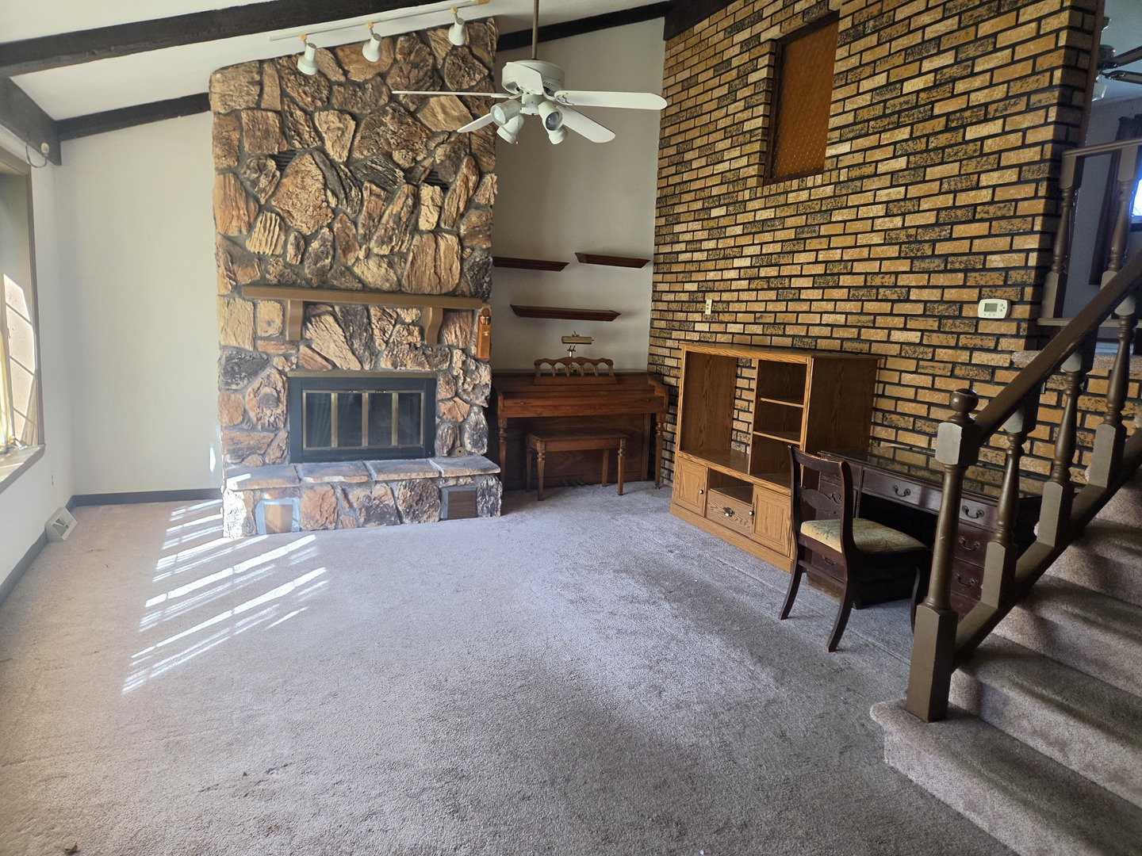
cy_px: 428
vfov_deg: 58.9
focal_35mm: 23
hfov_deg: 73.9
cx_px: 571
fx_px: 759
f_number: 1.8
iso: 250
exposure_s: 1/180
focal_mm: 5.4
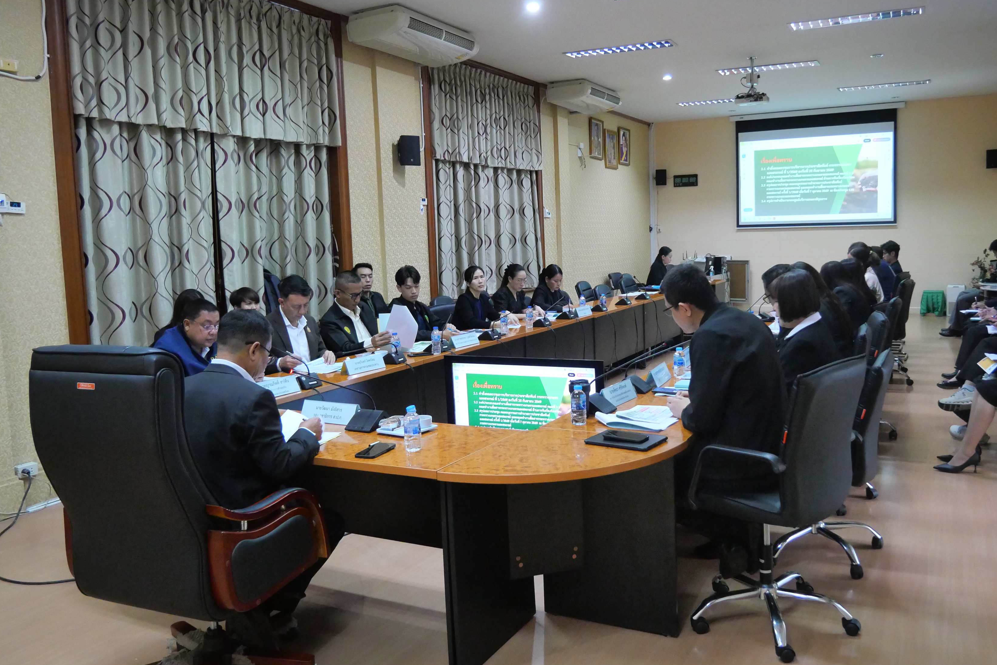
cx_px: 552
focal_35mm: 27
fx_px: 748
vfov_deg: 47.9
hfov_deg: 67.2
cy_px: 304
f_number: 3.5
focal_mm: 12
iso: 3200
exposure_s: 1/80
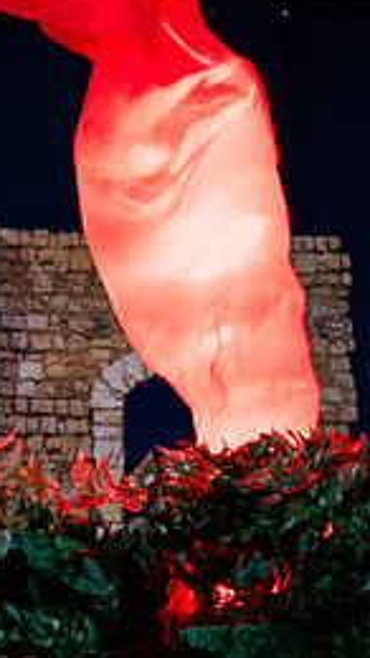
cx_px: -109
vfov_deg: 10.8
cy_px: 270
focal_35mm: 199
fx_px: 3475
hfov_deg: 6.1
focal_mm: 85
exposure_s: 1/200
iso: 800
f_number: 2.8
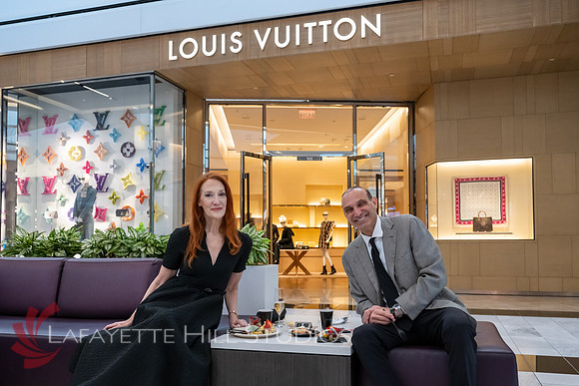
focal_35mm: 33
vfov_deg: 40.5
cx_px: 301
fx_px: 524
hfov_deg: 57.8
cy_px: 198
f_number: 5.6
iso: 4000
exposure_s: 1/400
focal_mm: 31
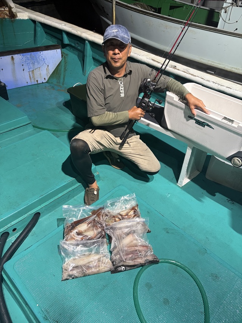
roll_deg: -2.5
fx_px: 242
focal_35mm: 26
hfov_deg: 53.0
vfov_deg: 67.3
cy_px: 162
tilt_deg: -34.8
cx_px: 121
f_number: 1.6
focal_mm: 5.96
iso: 200
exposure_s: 1/60
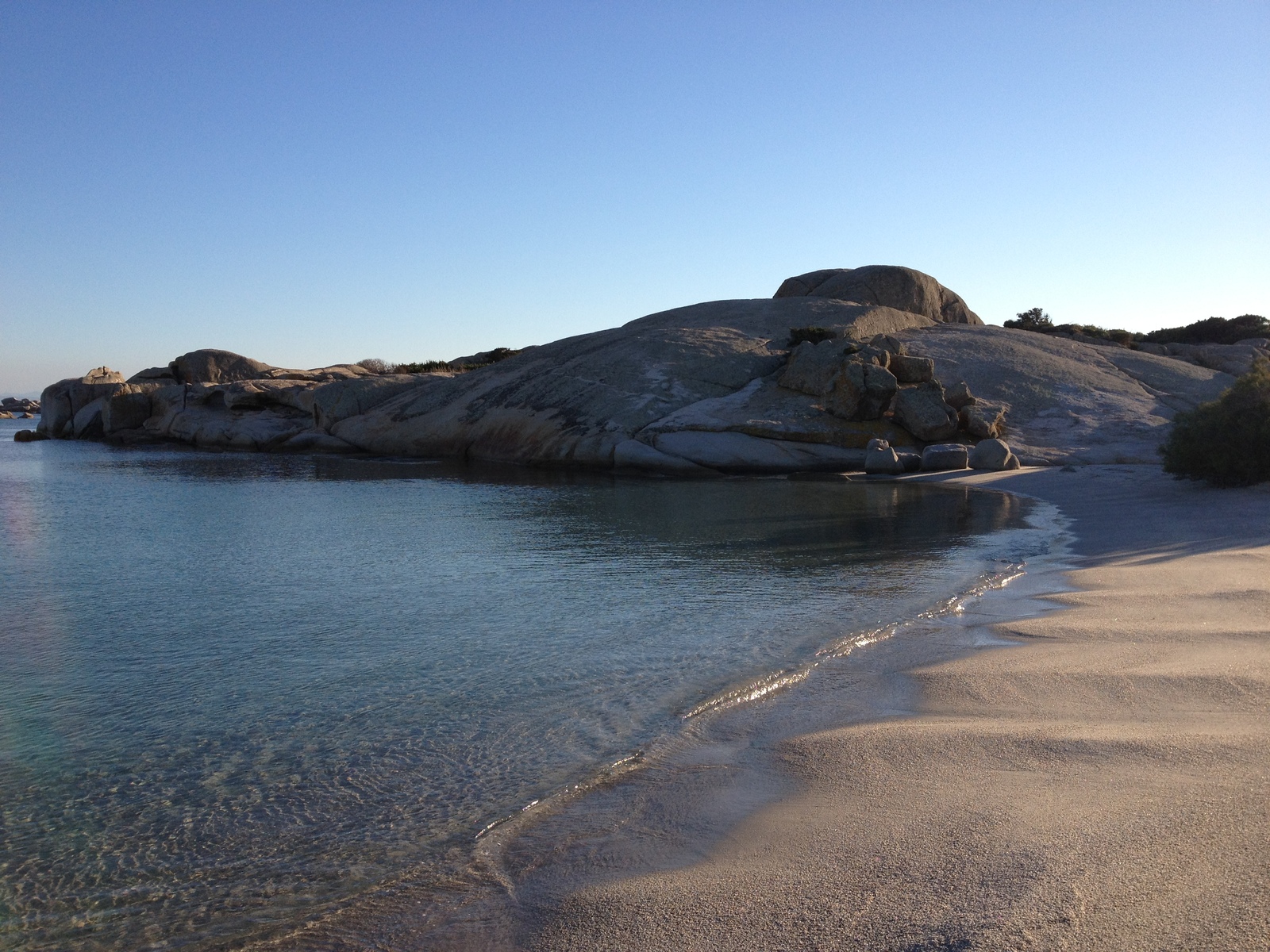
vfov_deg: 40.7
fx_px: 1284
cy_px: 476
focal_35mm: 35
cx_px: 635
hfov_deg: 52.6
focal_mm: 4.28
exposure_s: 1/1227
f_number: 2.4
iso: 64
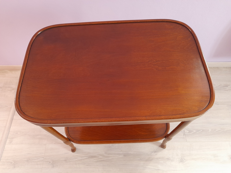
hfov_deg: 69.4
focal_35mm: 25
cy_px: 86
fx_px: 167
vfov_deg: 54.9
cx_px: 116
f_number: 2
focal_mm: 4.6
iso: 400
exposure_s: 1/30
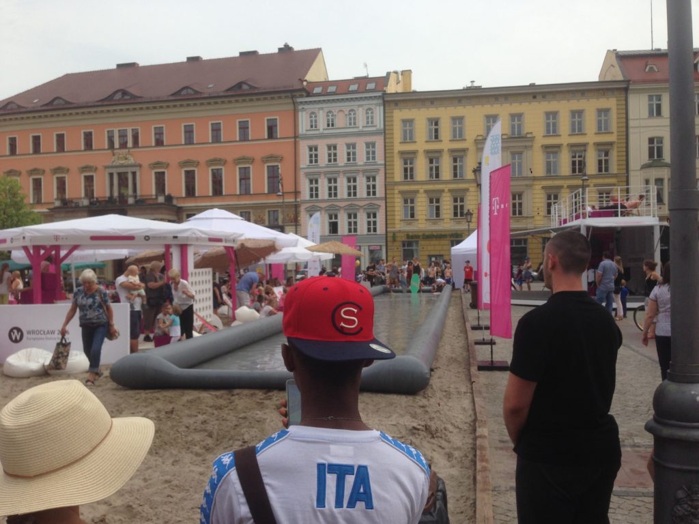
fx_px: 666
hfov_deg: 55.4
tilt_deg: +2.5
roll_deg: +0.6
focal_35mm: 33
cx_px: 350
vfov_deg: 42.9
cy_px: 262
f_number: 2.4
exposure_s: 1/448
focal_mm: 4.12
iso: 50
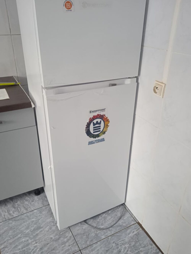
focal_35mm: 28
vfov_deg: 63.4
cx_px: 96
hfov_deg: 49.8
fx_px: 206
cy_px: 127
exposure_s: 1/25
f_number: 2.2
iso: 502
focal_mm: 3.43
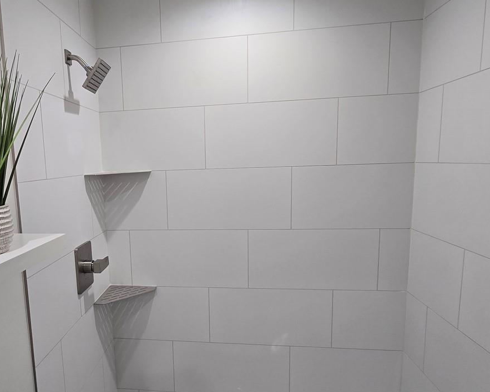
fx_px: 333
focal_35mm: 23
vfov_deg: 60.8
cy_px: 213
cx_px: 170
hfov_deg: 70.8
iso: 100
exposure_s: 1/60
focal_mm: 2.2
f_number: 2.2
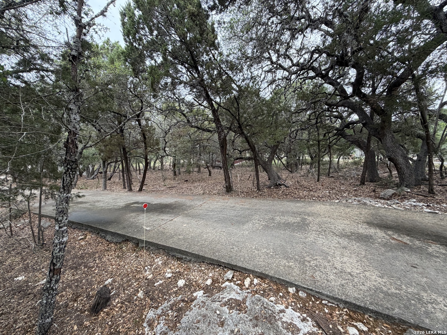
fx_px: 181
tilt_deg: -10.9
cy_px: 168
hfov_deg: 102.1
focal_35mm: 14
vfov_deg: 85.7
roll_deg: -3.5
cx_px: 224
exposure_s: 1/121
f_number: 2.2
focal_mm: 2.22
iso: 160
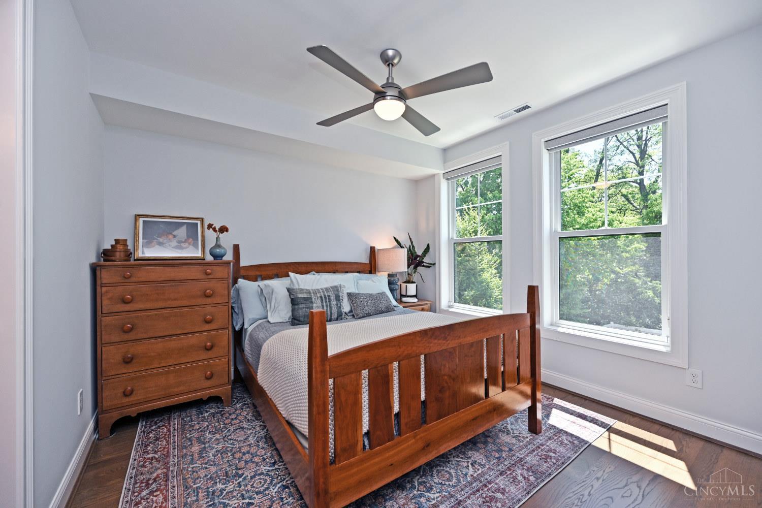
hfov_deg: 104.3
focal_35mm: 14
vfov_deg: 81.2
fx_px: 296
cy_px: 254
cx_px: 381
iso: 180
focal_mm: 14
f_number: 5.6
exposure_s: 1/125
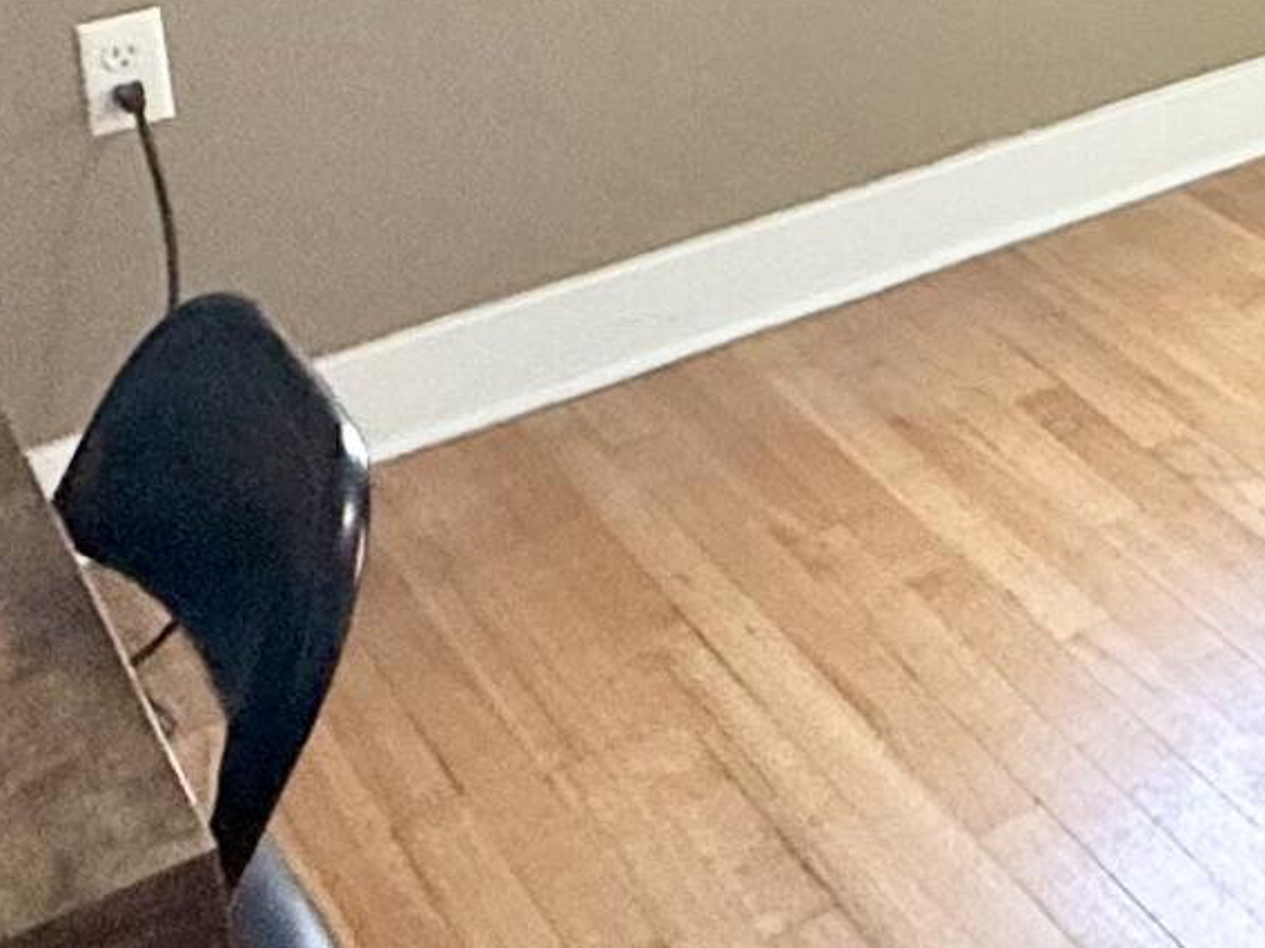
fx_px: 2704
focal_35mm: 74
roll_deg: +1.4
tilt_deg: -8.5
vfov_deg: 17.6
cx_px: 1926
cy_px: -536
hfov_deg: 21.7
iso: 250
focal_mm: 2.22
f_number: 2.2
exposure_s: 1/99
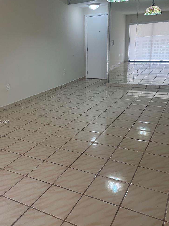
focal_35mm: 31
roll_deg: +2.9
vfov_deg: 58.3
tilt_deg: -21.1
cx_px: 71
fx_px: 202
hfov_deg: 45.3
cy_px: 122
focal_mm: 5.1
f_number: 1.6
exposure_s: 1/120
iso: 125
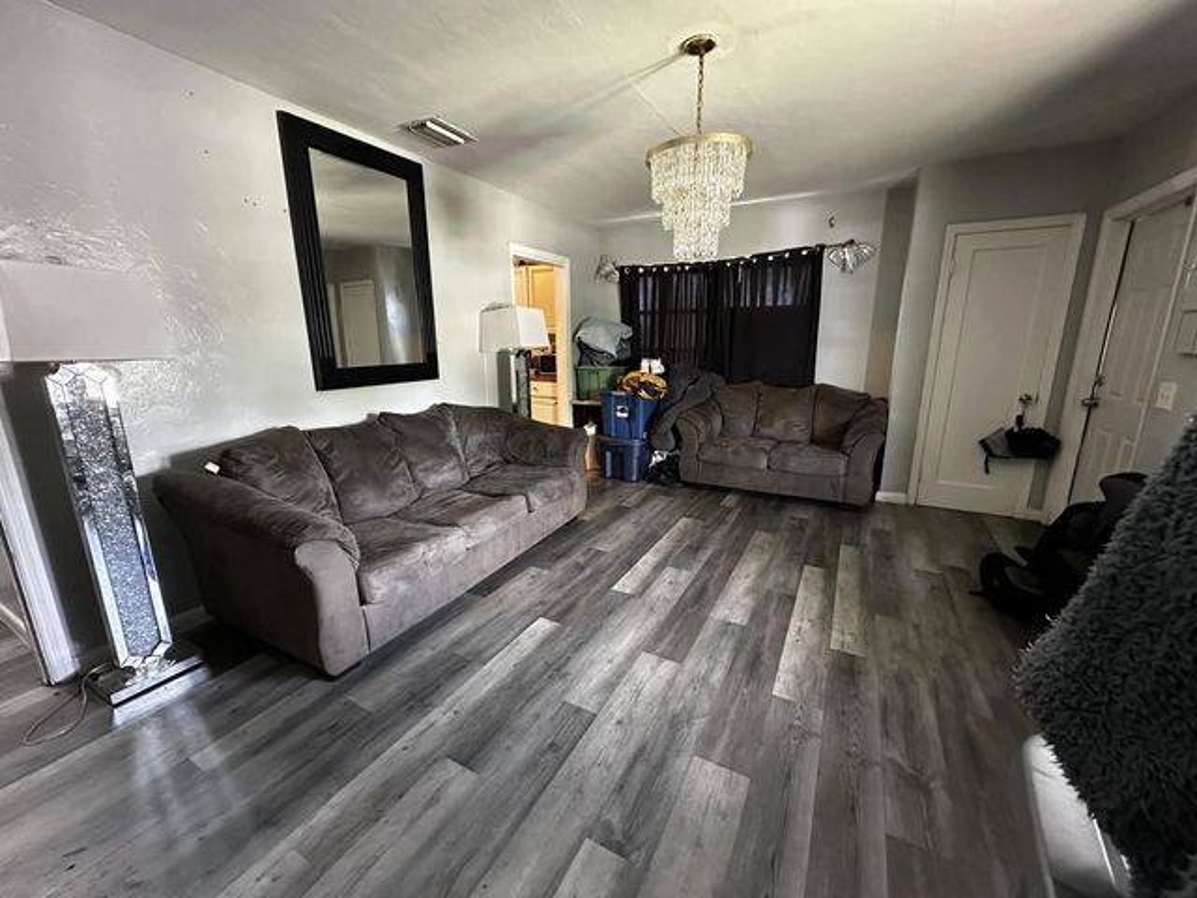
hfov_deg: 102.1
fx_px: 484
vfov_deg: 85.7
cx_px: 598
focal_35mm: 14
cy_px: 449
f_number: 2.2
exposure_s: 1/40
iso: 1000
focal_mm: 2.22
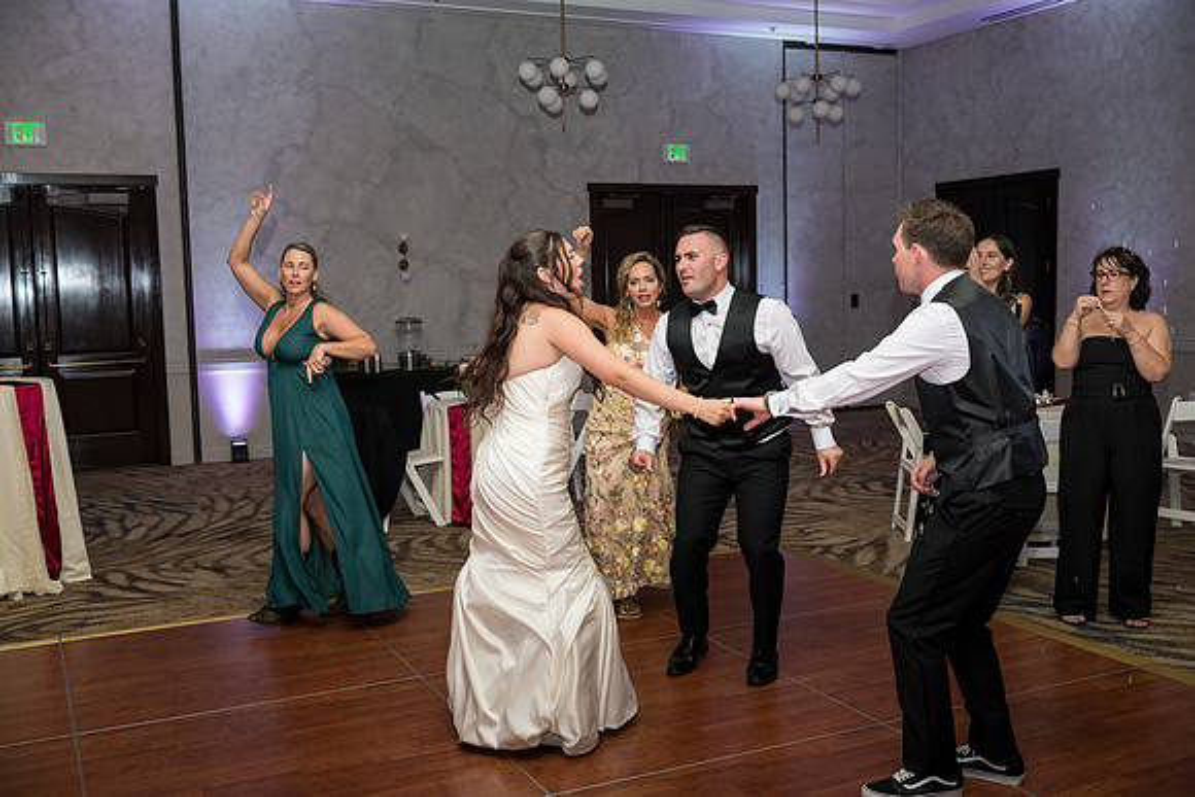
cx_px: 598
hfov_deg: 54.4
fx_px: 1162
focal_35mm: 35
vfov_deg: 37.9
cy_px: 398
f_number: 4
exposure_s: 1/320
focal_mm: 35
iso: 1600
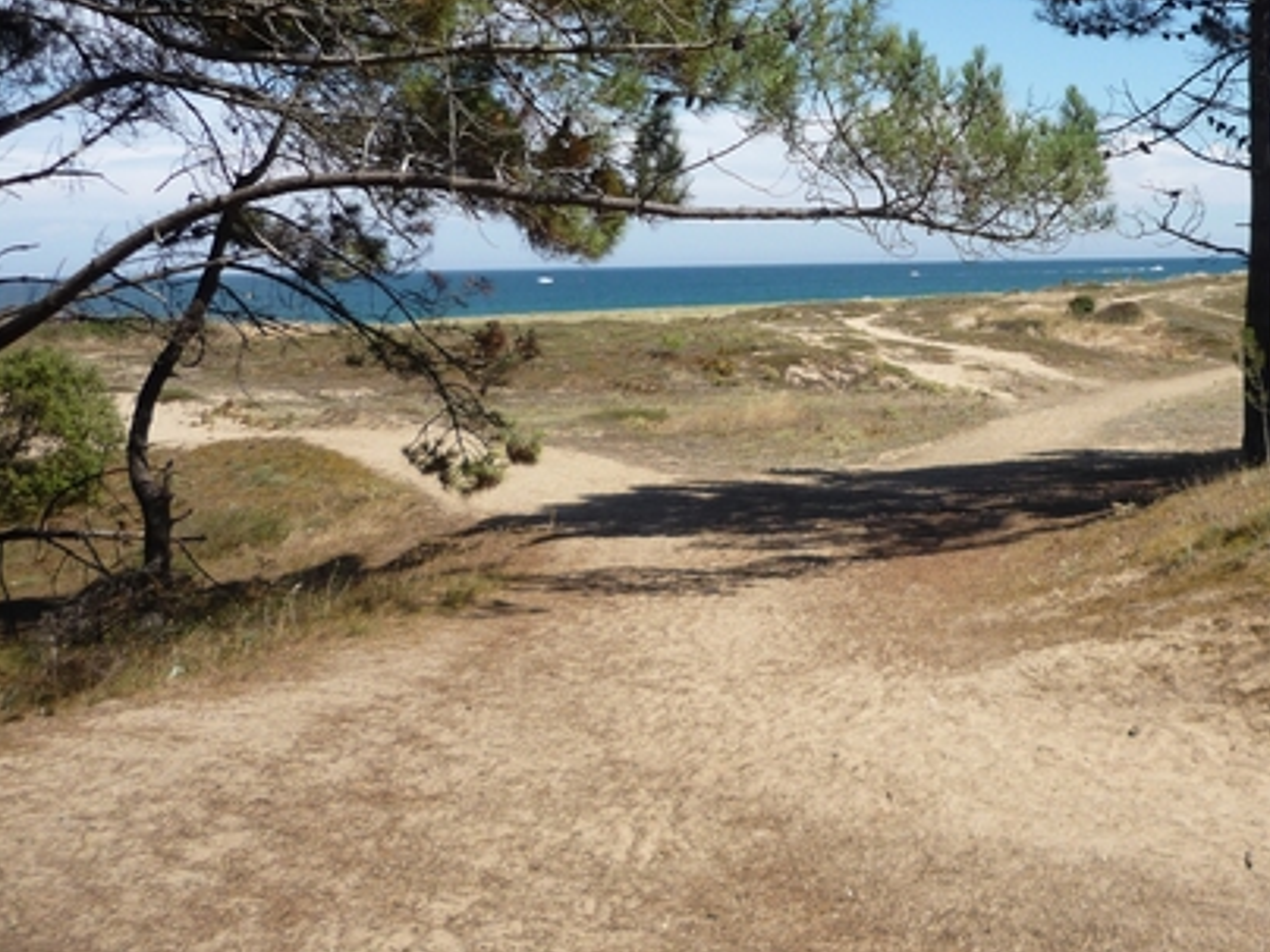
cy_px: 251
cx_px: 915
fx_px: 1798
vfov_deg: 29.3
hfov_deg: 38.1
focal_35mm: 49
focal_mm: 5.5
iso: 100
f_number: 8
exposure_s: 1/200
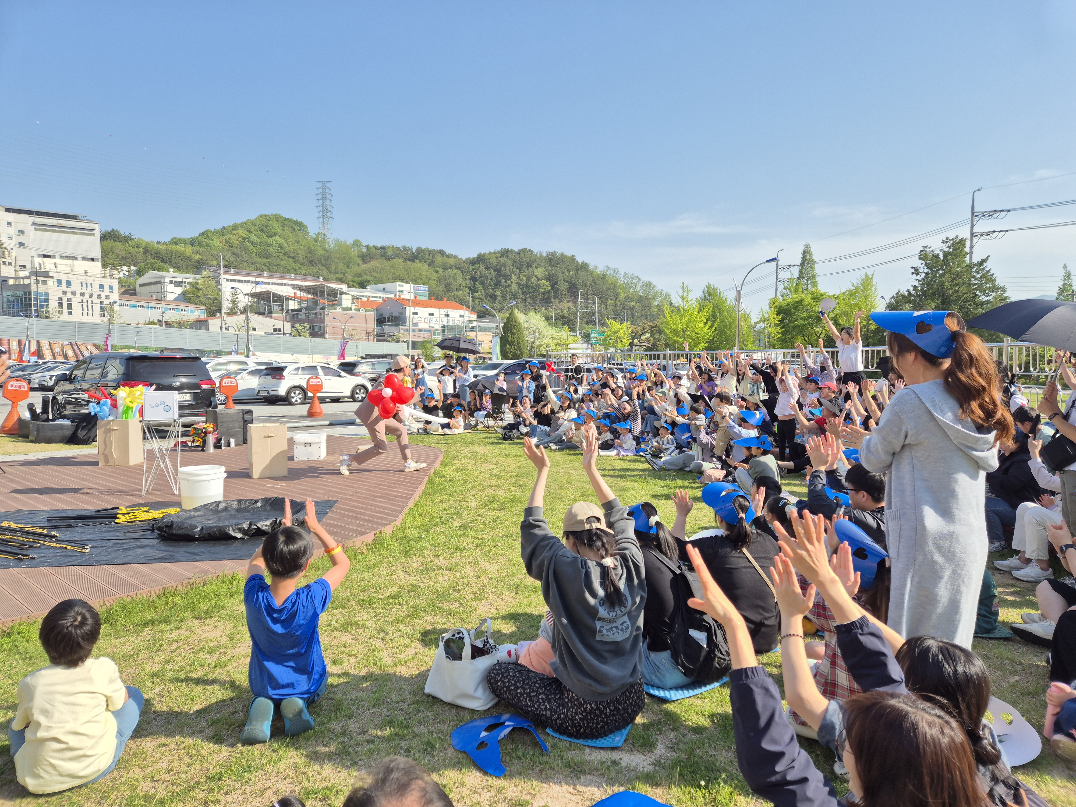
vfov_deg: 58.9
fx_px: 715
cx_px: 538
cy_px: 404
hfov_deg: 73.9
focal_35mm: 23
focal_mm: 5.4
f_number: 1.8
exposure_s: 1/1064
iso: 25
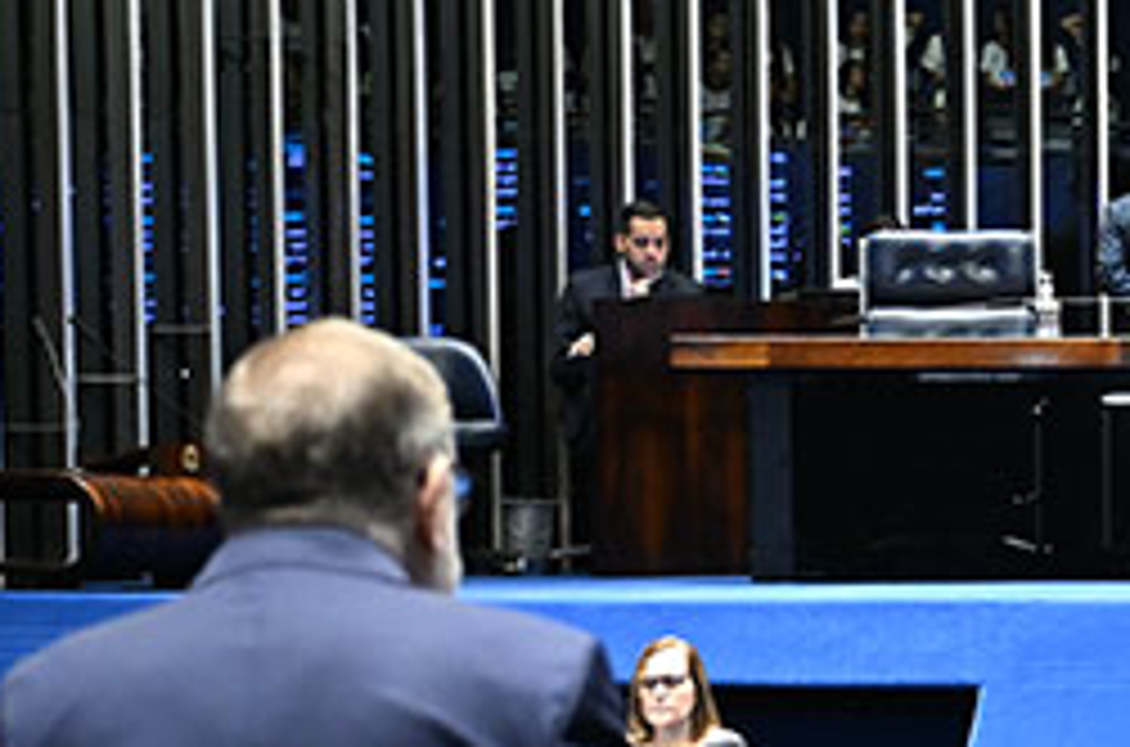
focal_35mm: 127
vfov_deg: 10.7
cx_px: 1553
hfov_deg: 15.3
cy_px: 706
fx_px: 3976
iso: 2500
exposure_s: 1/125
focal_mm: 37
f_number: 2.8
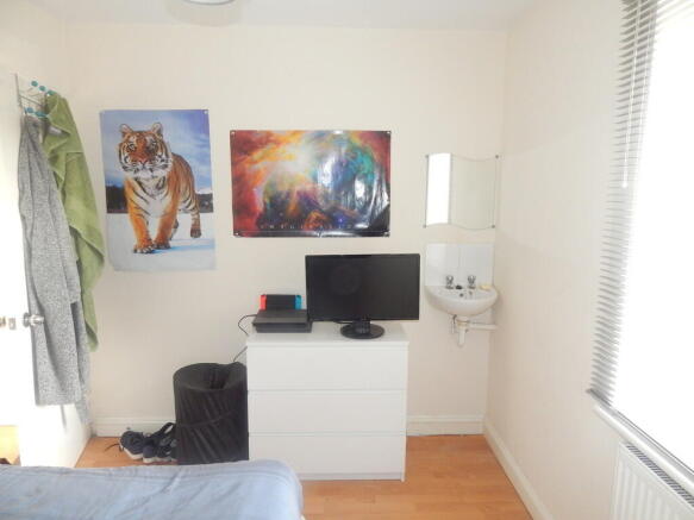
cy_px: 260
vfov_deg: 58.9
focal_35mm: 23
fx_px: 461
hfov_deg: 73.9
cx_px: 347
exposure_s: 1/30
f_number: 3
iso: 400
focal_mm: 4
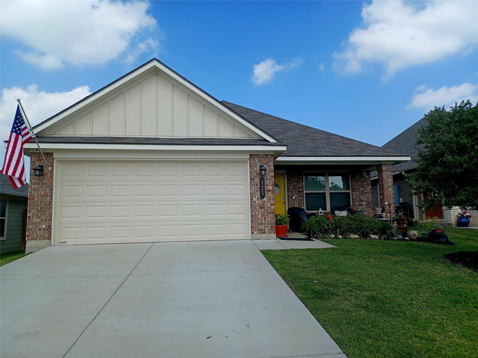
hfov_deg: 69.4
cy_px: 179
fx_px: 345
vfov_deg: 54.9
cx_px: 239
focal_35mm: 25
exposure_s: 1/400
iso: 32
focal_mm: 4.6
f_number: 1.8
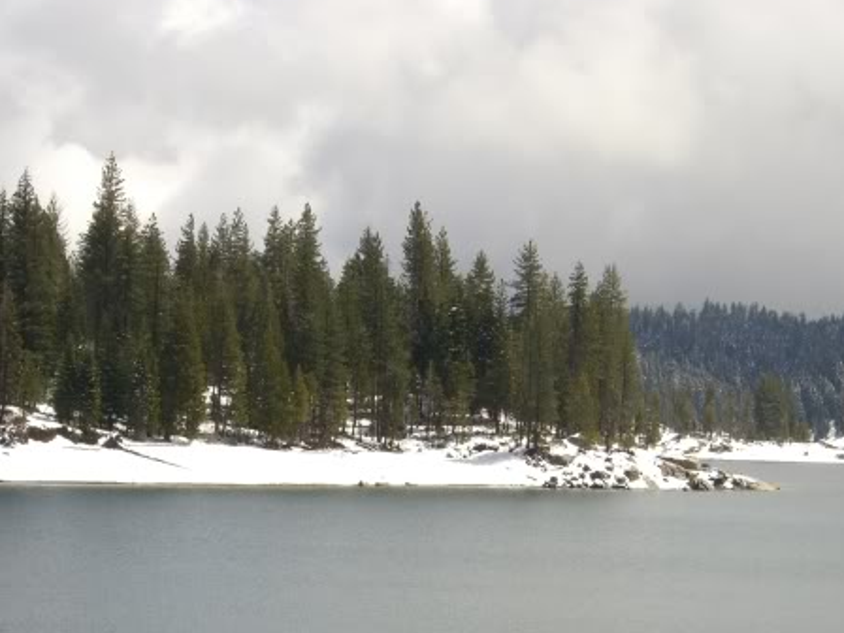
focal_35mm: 163
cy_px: 392
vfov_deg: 9.1
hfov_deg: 12.1
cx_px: 569
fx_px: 3974
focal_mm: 18.6
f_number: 8.3
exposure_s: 1/320
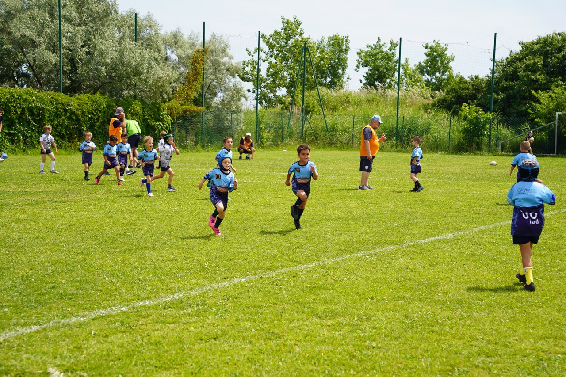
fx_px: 1100
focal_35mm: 70
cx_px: 283
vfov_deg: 19.5
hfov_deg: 28.8
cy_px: 188
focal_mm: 70
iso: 100
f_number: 5
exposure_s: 1/500
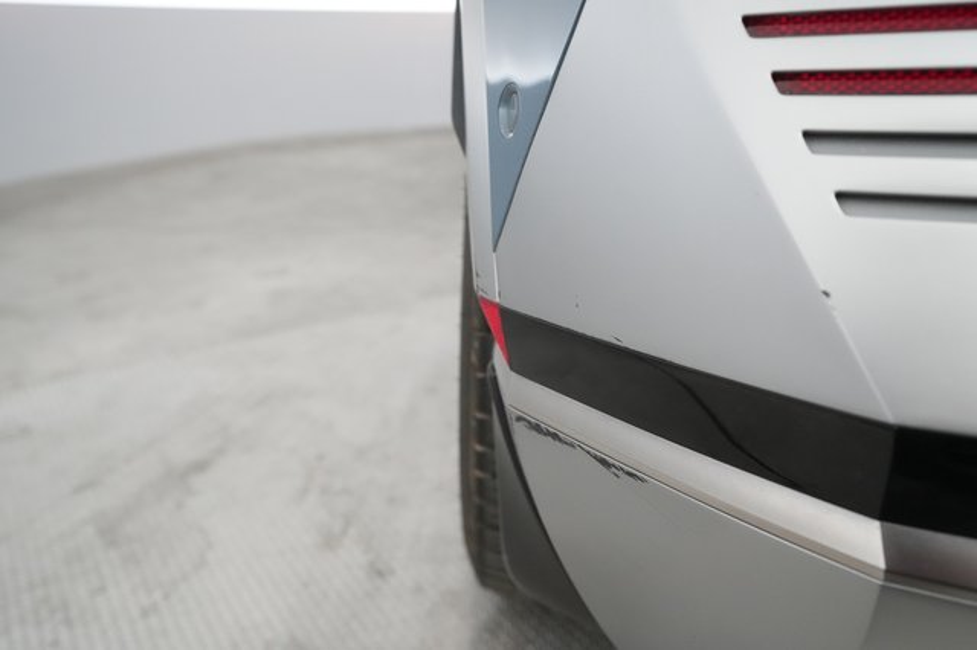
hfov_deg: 65.5
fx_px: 759
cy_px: 325
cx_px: 488
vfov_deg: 46.4
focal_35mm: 28
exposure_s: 1/200
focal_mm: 28
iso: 6400
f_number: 5
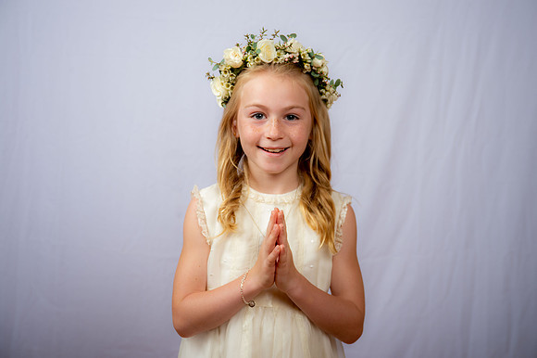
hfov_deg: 30.5
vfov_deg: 20.6
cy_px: 179
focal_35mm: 66
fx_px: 984
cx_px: 268
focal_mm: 66
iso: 250
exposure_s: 1/160
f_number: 6.3
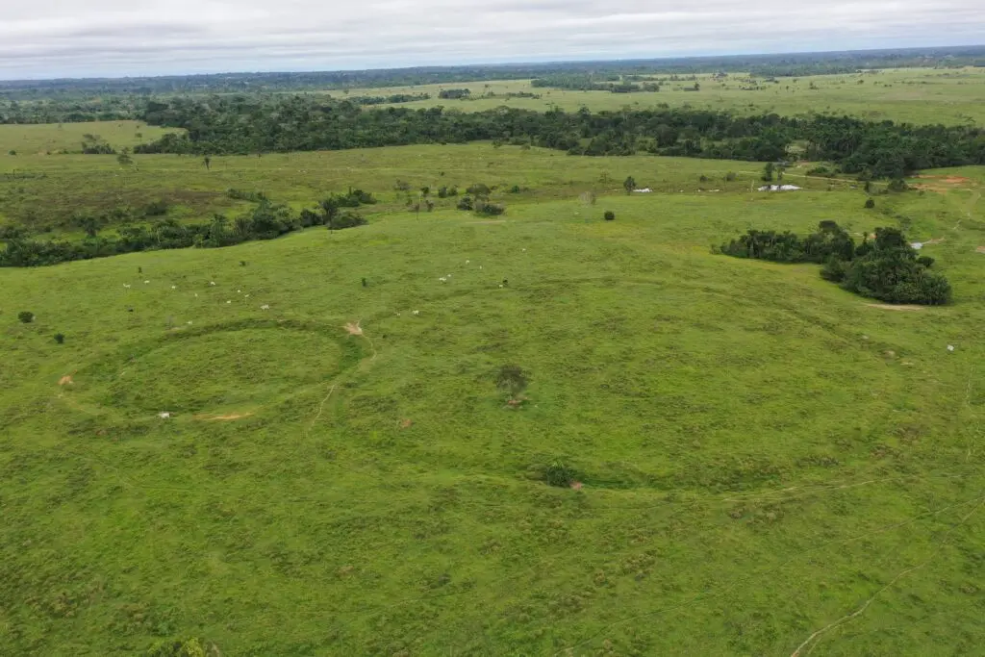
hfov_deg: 65.5
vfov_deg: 46.4
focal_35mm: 28
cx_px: 492
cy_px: 328
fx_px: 766
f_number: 5
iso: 100
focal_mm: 10.26
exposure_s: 1/320
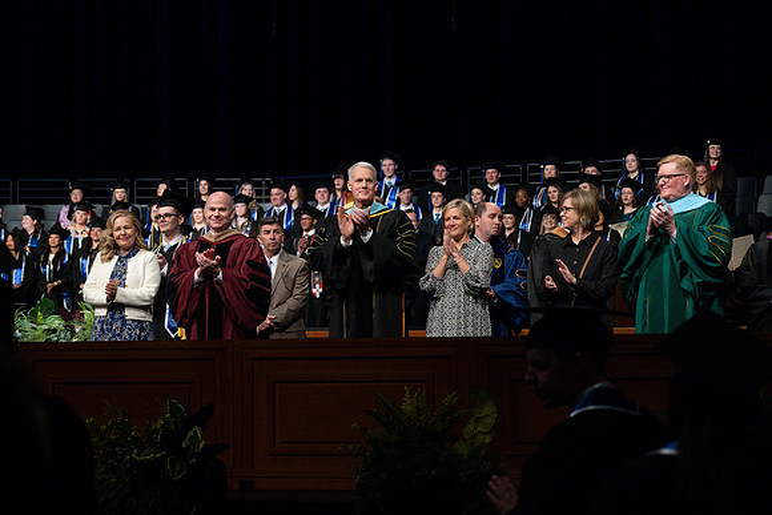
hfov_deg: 21.8
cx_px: 293
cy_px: 221
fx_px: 1999
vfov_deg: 14.7
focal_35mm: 93
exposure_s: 1/250
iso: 3200
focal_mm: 70
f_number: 4
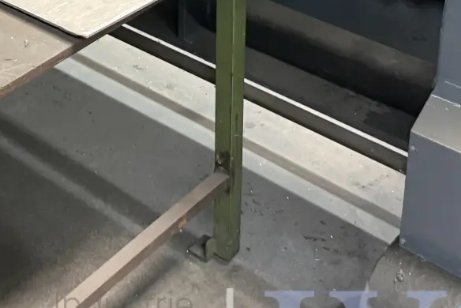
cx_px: 101
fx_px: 1051
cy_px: -49
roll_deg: +1.6
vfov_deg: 16.1
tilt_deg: -27.0
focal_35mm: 82
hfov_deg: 24.4
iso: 500
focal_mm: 6.76
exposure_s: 1/50
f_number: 1.78
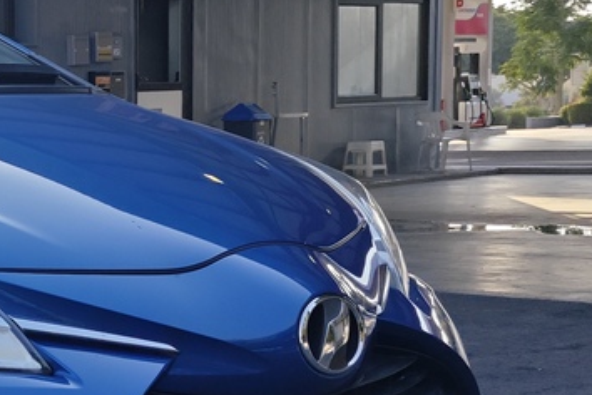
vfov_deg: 16.8
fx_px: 1332
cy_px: 288
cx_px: -301
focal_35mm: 81
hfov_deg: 21.1
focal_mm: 5.43
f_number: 1.8
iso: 50
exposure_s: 1/1648
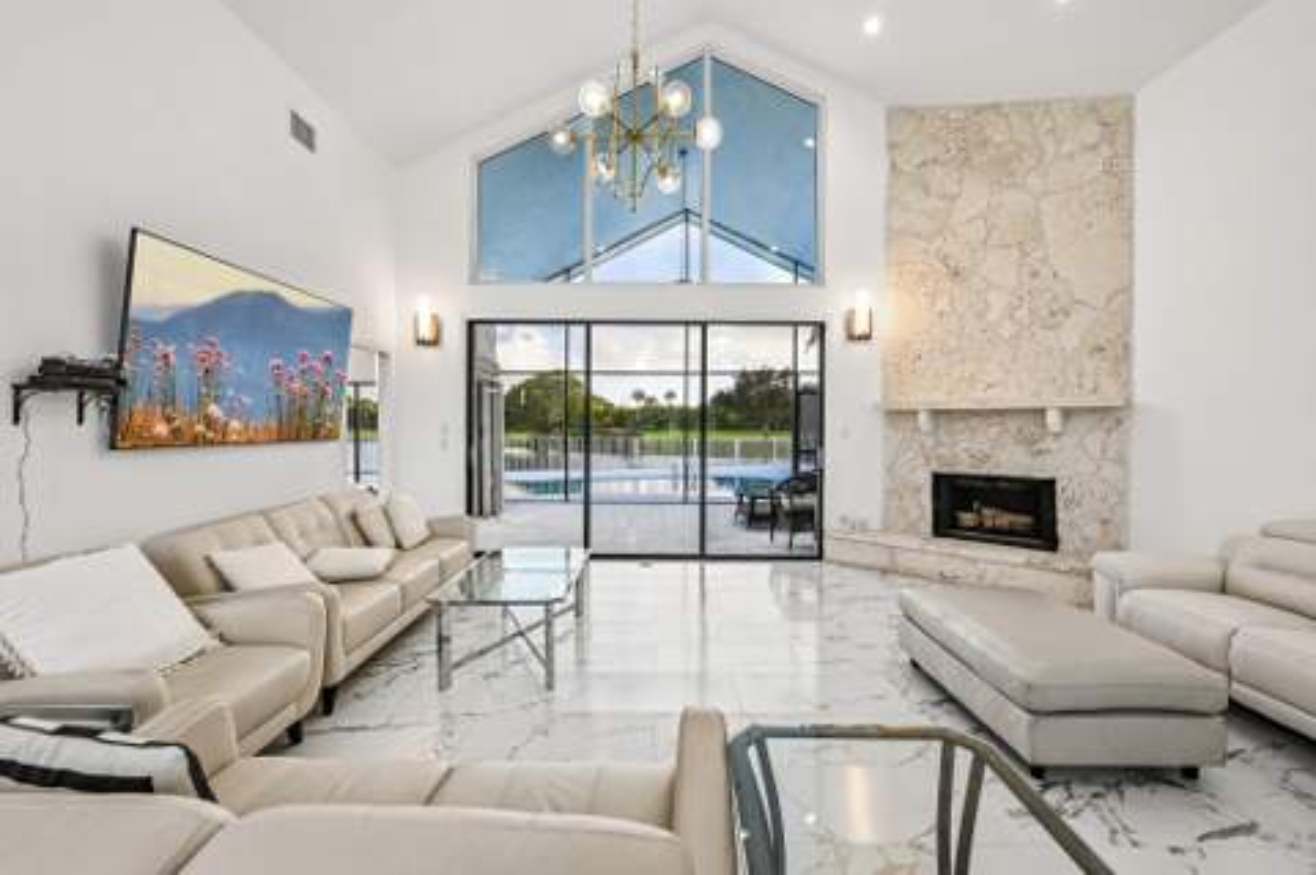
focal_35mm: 15
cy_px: 438
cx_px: 658
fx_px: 548
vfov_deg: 77.2
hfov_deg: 100.4
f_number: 8
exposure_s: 1/400
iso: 1600
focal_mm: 15
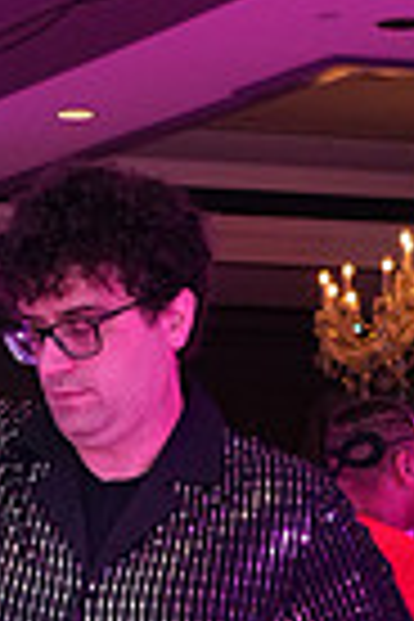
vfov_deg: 10.3
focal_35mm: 194
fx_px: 3346
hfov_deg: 6.9
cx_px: -272
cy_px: 932
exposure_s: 1/250
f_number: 6.3
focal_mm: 46
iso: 2500
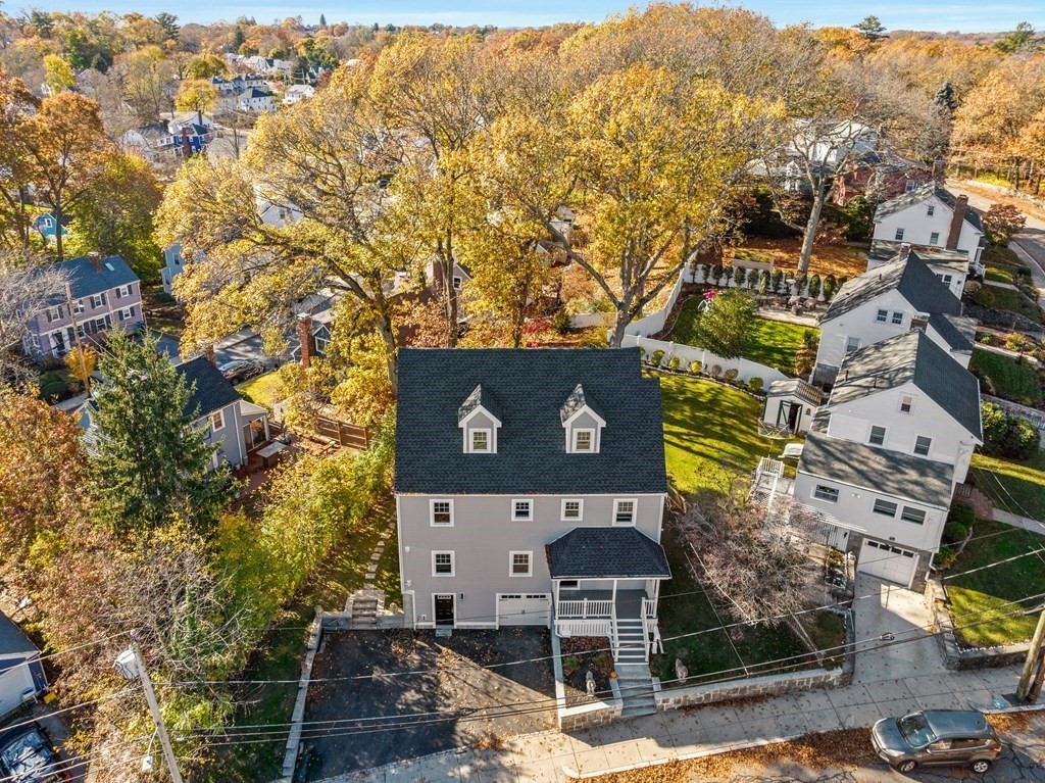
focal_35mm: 24
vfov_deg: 56.8
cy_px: 392
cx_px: 522
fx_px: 724
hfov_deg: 71.6
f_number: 2.8
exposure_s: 1/200
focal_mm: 12.29
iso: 300
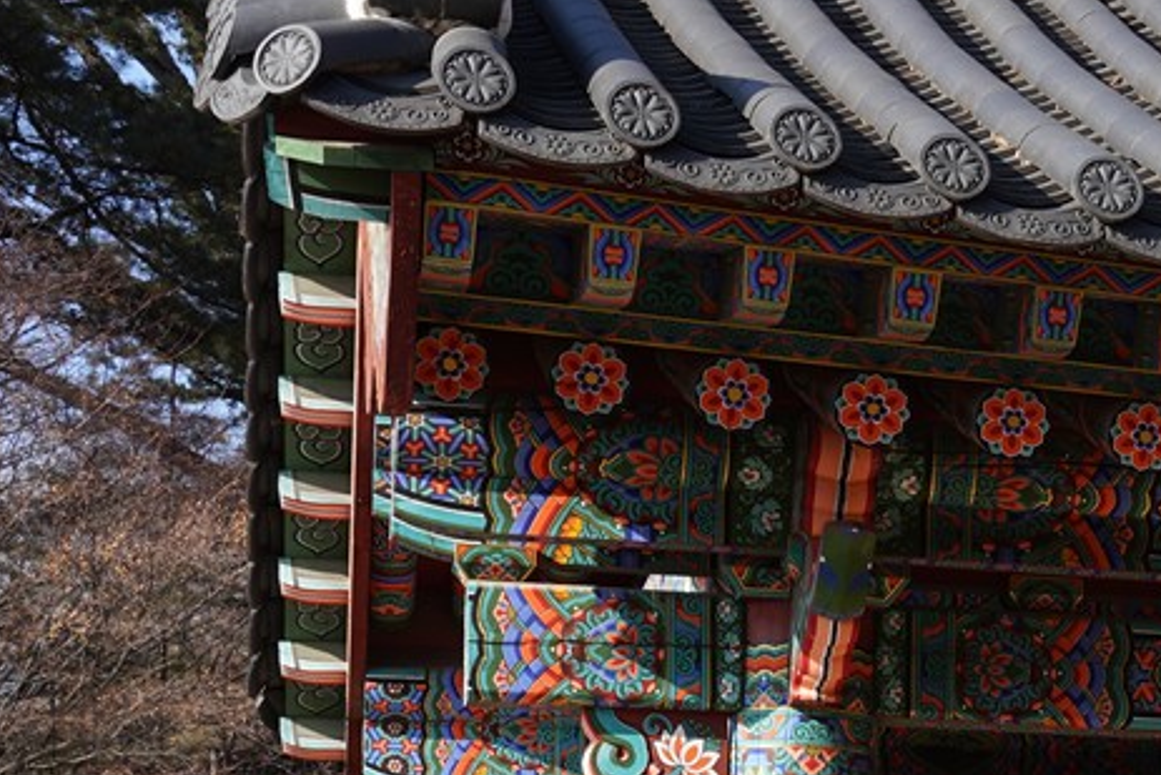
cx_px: 1795
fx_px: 3903
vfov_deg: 11.0
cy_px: 1083
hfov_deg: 15.5
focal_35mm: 121
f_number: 10
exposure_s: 1/100
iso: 100
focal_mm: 28
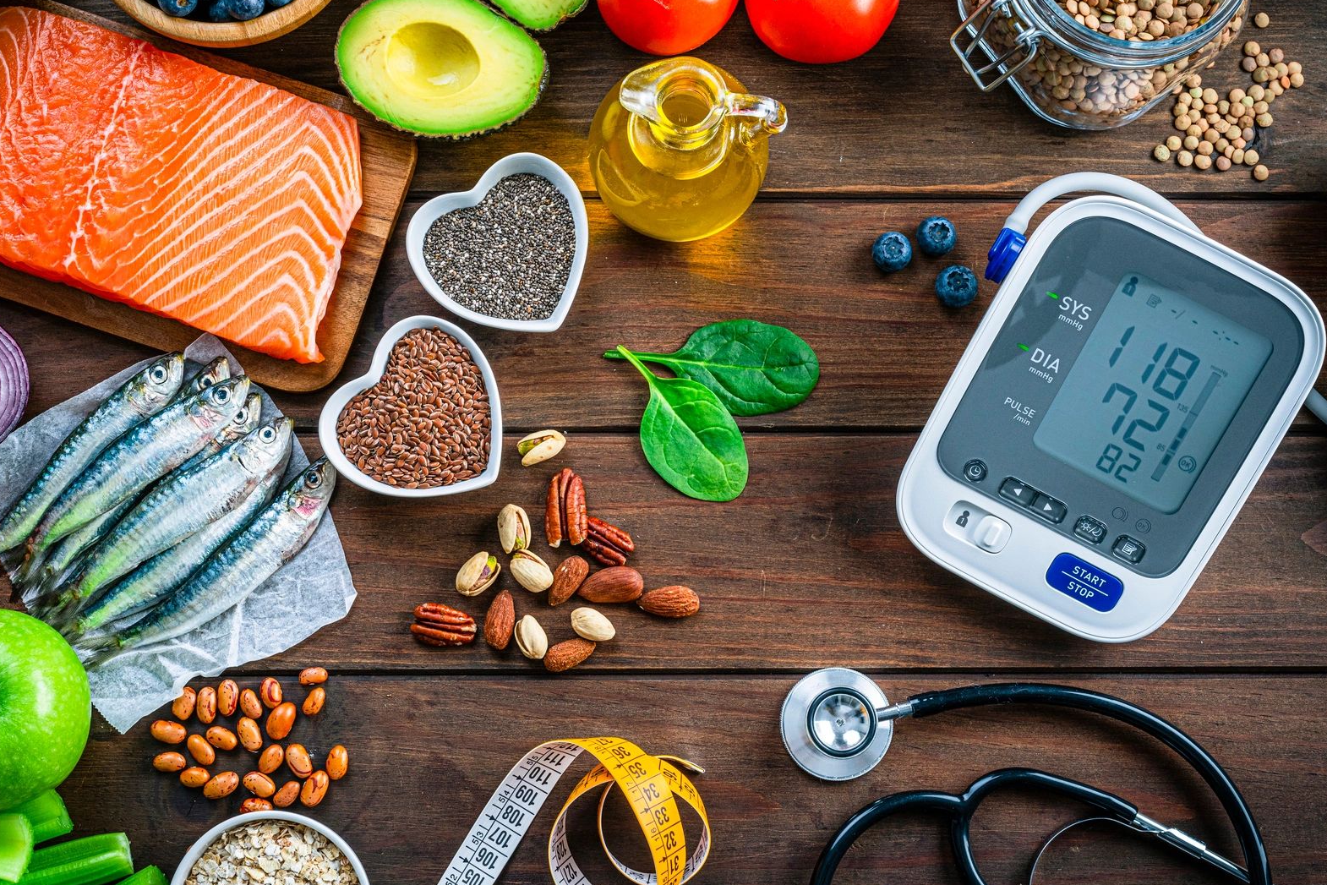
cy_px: 426
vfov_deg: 25.1
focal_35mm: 54
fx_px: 1991
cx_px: 599
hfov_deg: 36.8
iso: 200
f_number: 10
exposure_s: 1/100
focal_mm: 40
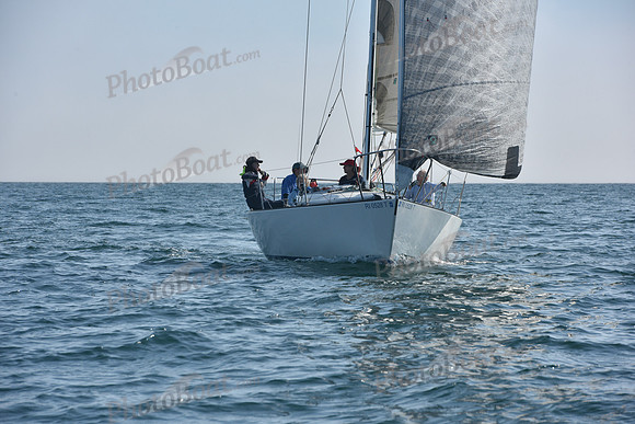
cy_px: 212
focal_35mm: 200
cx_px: 318
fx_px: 3528
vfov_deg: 6.9
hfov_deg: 10.3
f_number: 11
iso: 320
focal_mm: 200
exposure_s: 1/1000
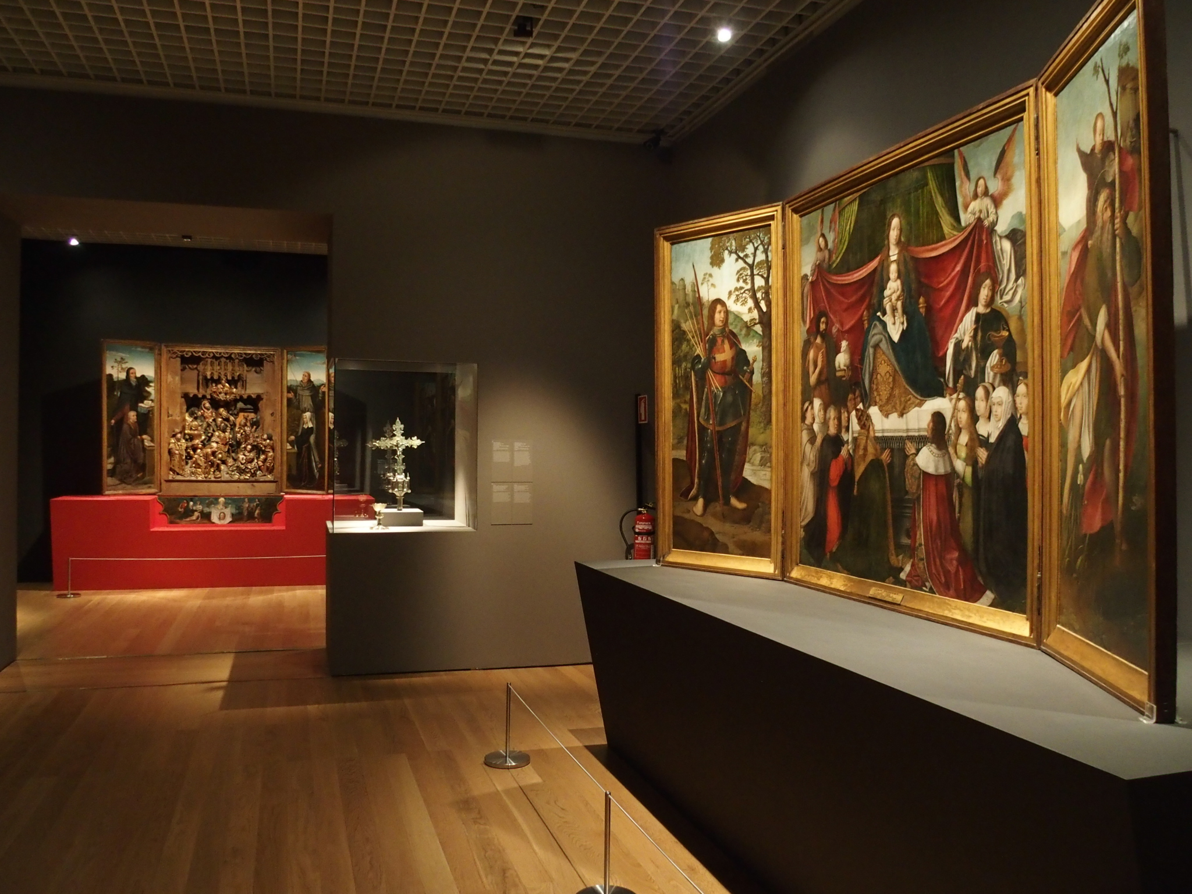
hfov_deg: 63.4
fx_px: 964
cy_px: 447
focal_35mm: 28
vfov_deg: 49.7
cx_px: 596
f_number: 2.8
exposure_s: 1/15
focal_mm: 6
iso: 800
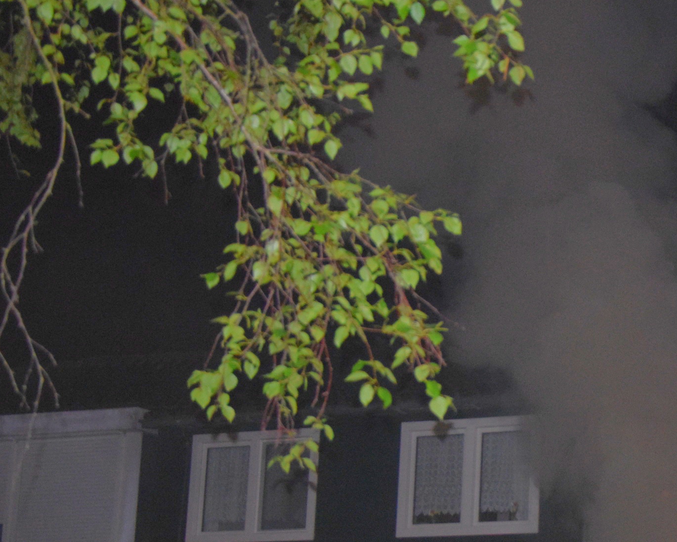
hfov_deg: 23.0
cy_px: 455
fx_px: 1603
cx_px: 652
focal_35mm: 80
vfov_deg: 18.9
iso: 3200
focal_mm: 26
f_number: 4
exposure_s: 1/60
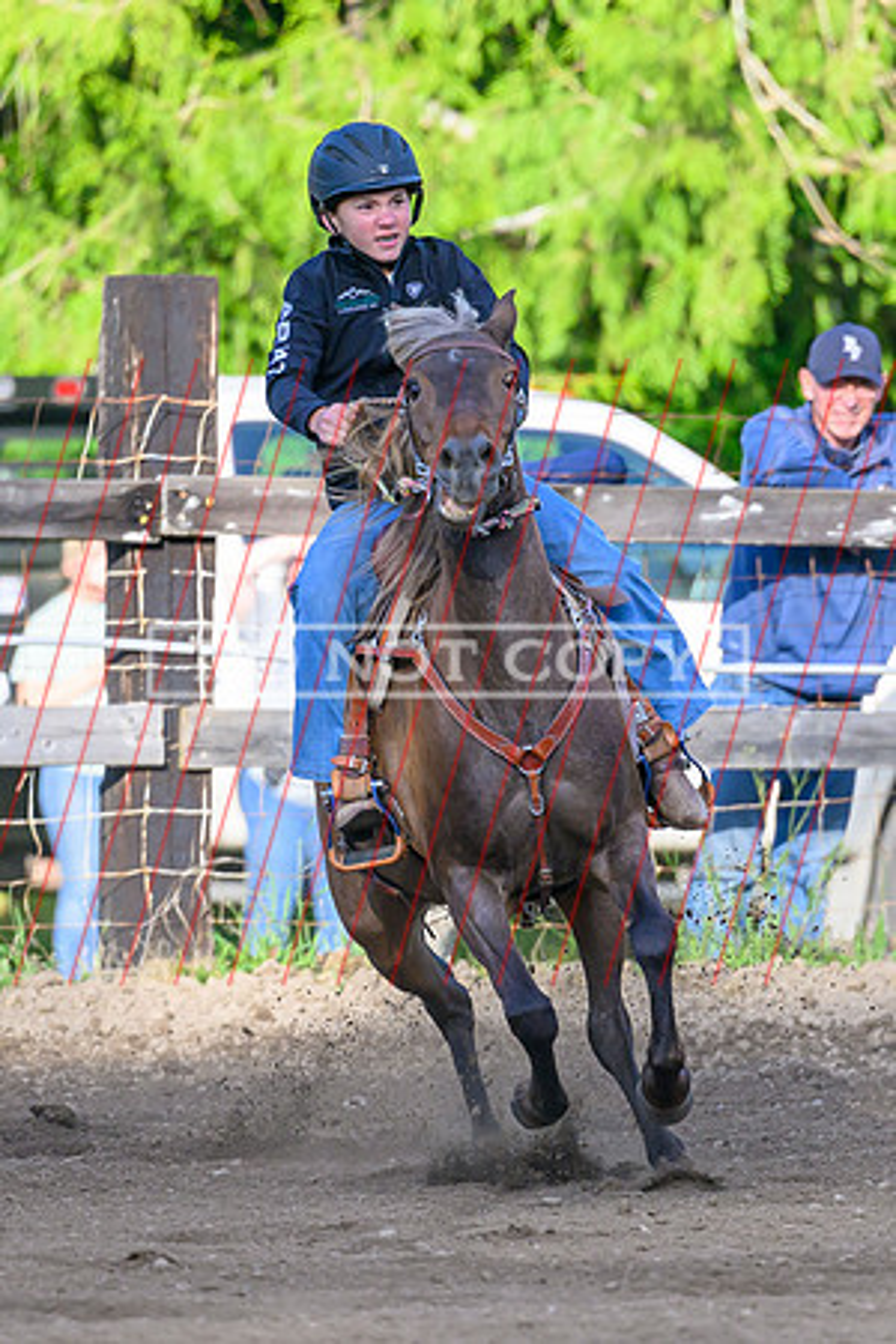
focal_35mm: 509
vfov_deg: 4.1
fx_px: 18992
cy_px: 801
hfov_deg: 2.7
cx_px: 454
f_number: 2.8
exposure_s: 1/2500
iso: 500
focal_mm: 200
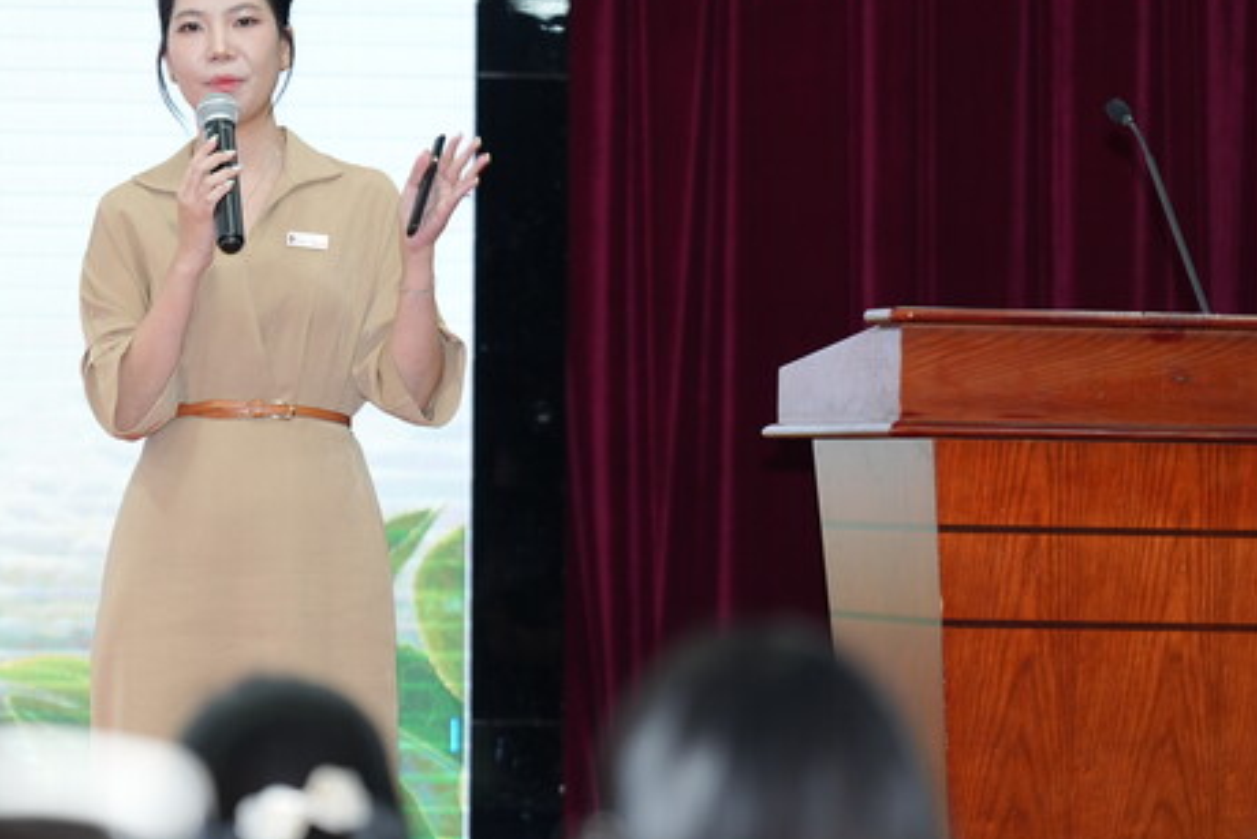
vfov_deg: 6.1
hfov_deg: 9.1
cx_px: 167
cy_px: 275
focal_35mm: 226
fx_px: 7893
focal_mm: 130
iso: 400
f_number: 2.8
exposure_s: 1/100
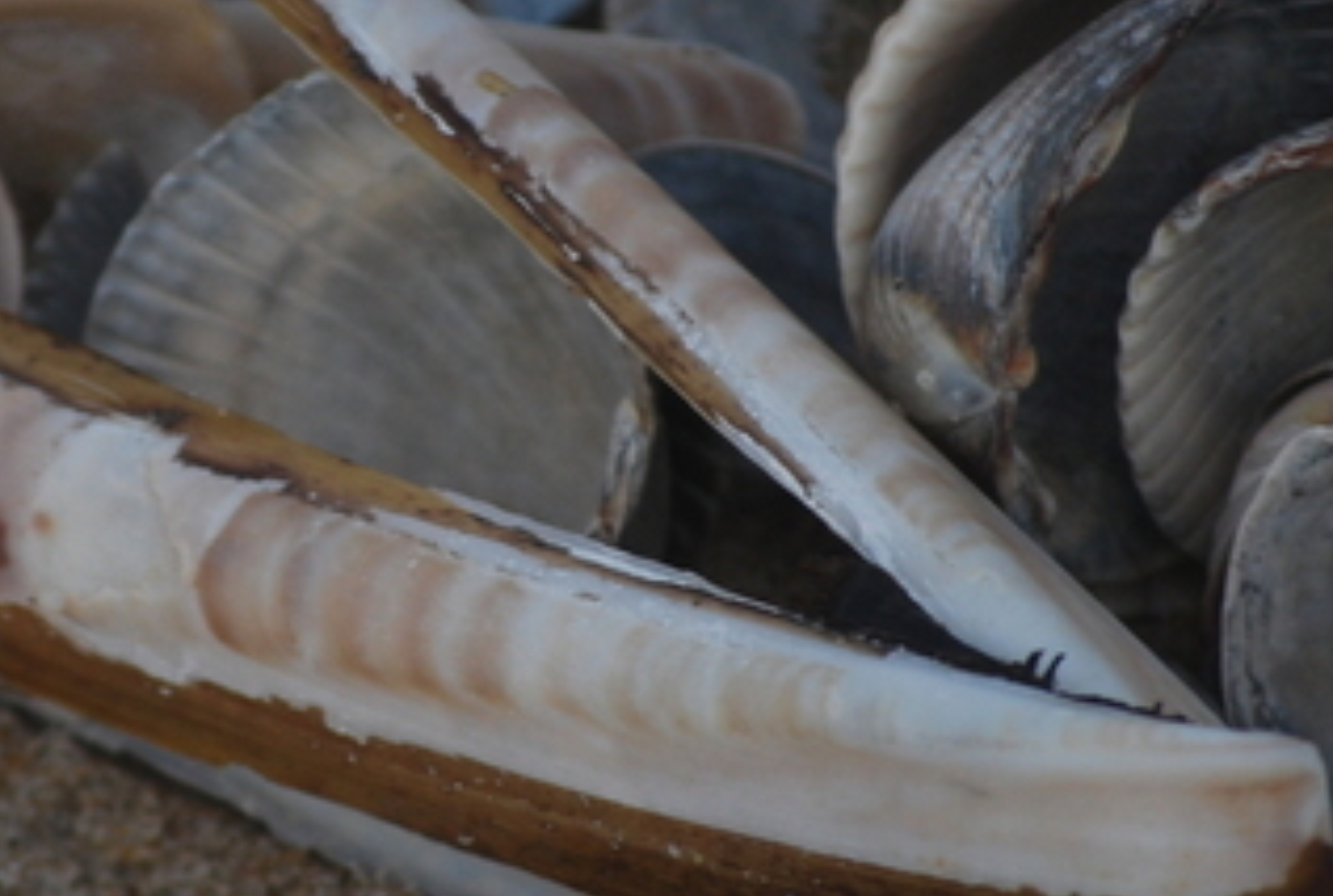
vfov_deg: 1.8
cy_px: 337
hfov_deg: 2.7
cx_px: 290
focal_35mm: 756
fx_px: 28059
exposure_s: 1/500
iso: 360
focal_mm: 200
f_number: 5.6
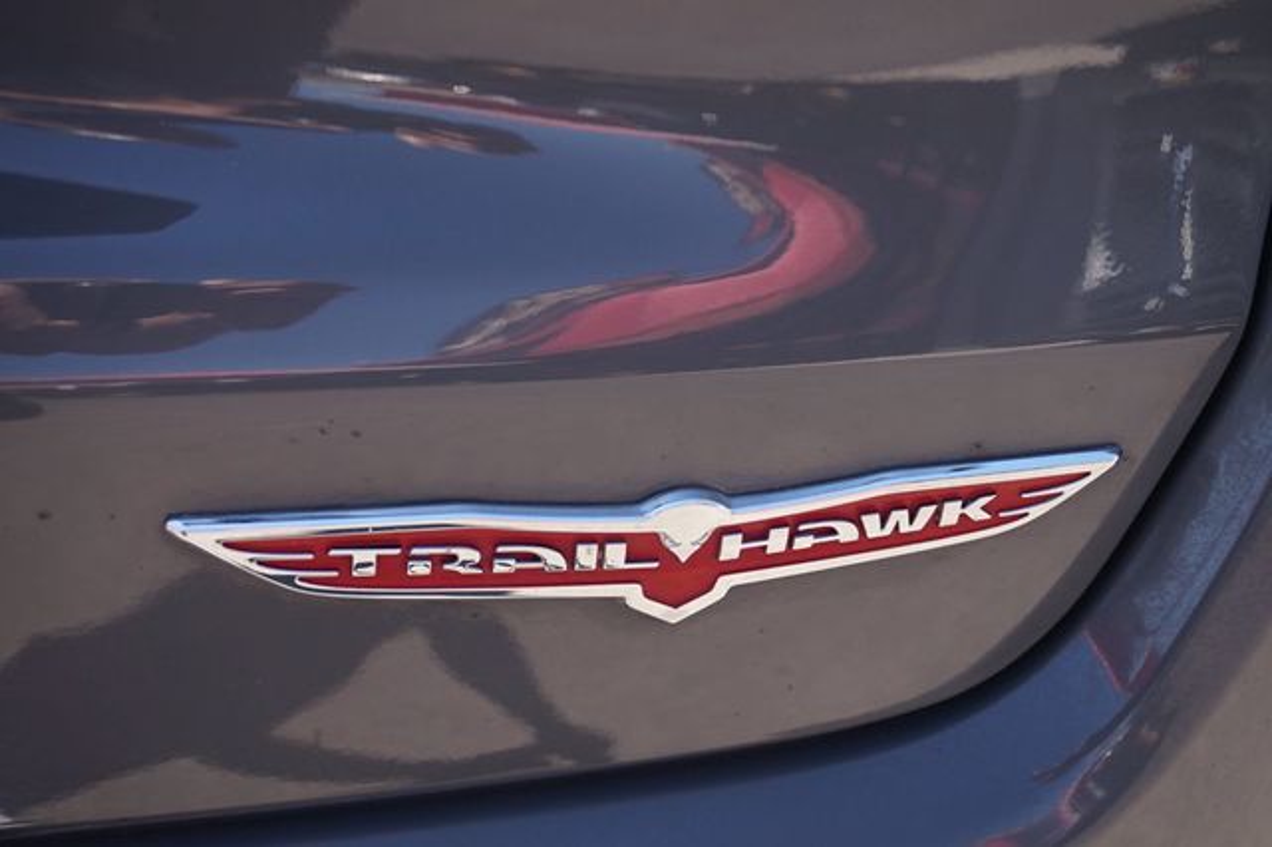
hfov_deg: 41.1
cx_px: 636
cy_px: 424
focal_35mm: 48
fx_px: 1695
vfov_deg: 28.0
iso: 125
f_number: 5
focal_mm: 32
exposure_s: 1/160
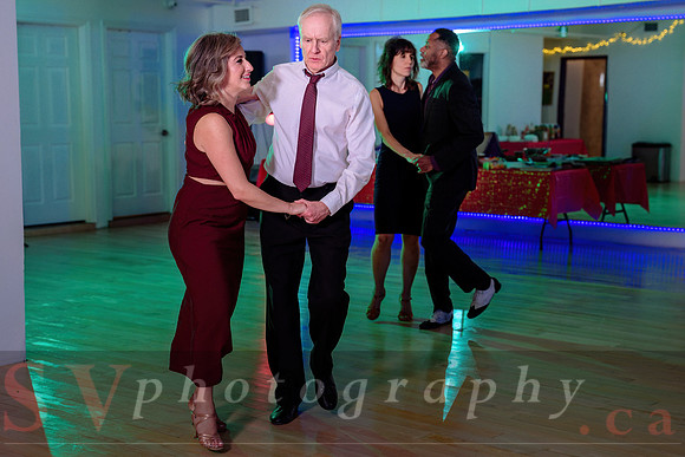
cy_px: 212
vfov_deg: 22.3
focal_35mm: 61
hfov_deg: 33.0
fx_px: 1157
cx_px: 342
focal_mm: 54
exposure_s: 1/200
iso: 500
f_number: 2.8
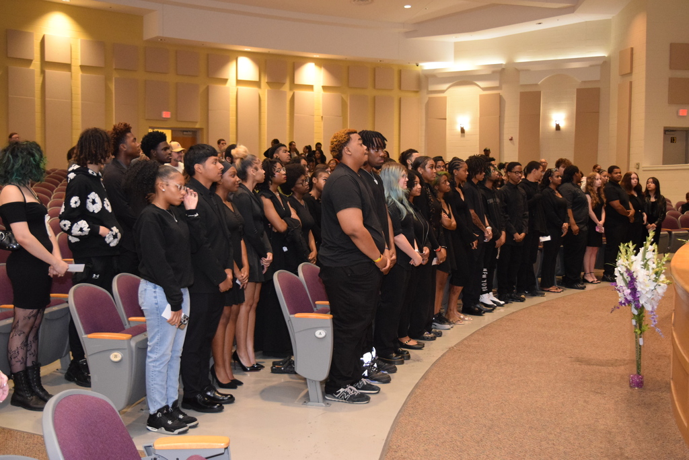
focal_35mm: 40
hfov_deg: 47.9
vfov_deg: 33.0
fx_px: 775
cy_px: 230
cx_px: 344
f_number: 4
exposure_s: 1/60
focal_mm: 27
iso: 3200
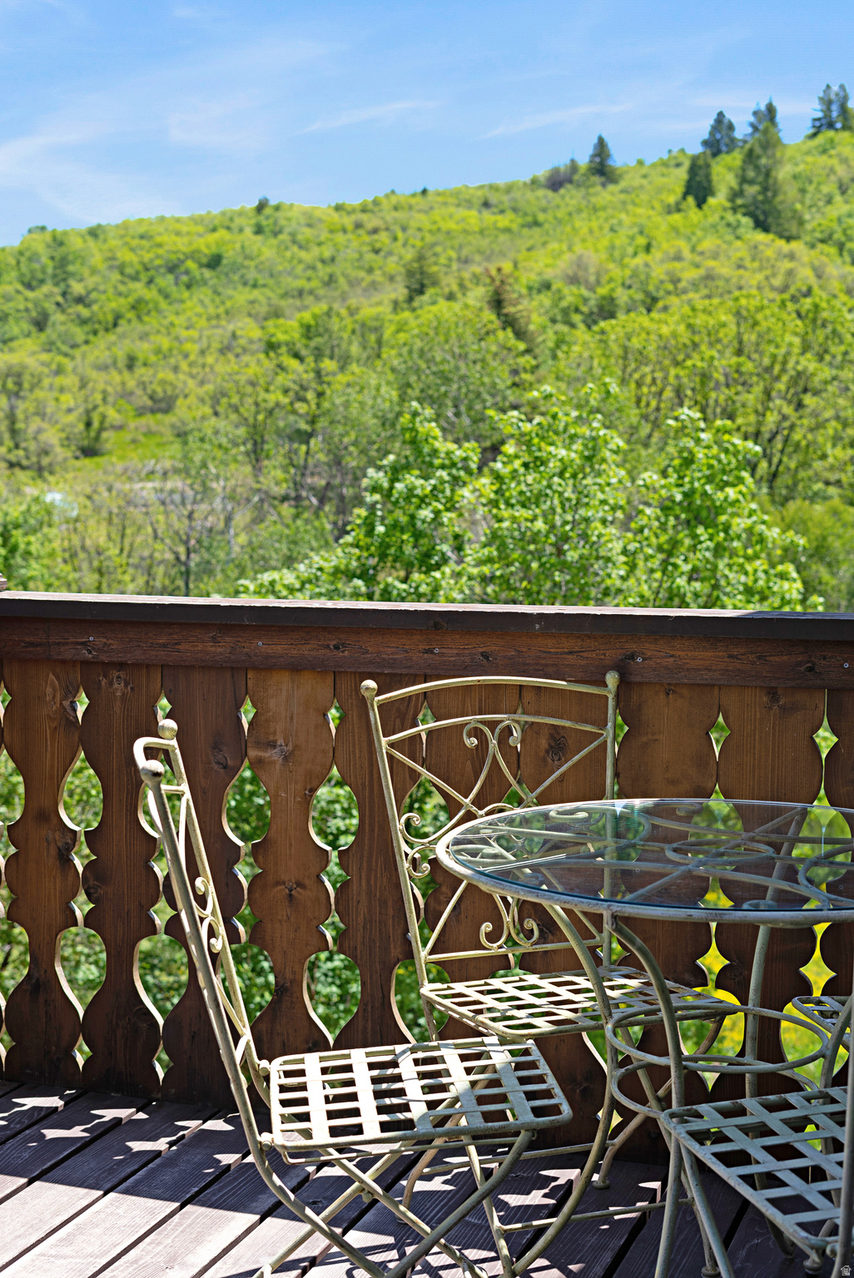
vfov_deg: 39.6
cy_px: 639
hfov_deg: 27.0
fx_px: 1777
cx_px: 427
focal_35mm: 50
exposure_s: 1/200
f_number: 5.6
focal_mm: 50
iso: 80
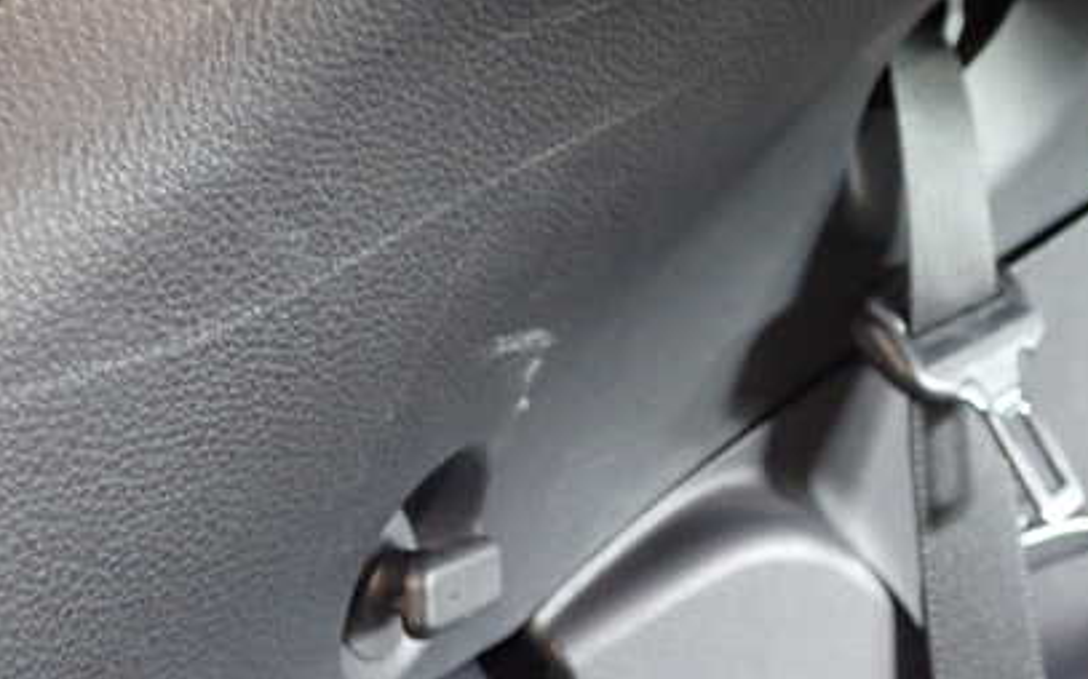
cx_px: 390
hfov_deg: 40.0
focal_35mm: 50
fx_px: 1482
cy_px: 299
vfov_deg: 25.8
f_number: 2.4
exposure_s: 1/30
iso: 800
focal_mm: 5.79
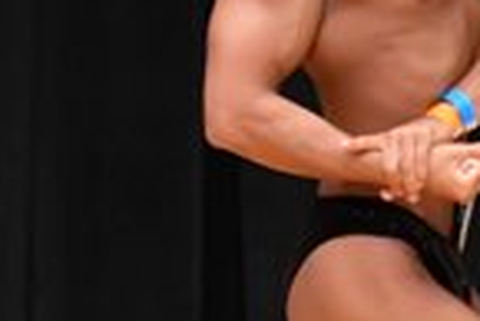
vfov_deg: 1.0
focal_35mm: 1364
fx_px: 18205
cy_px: 291
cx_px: -382
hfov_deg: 1.5
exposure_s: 1/400
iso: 4000
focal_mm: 170
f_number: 5.6
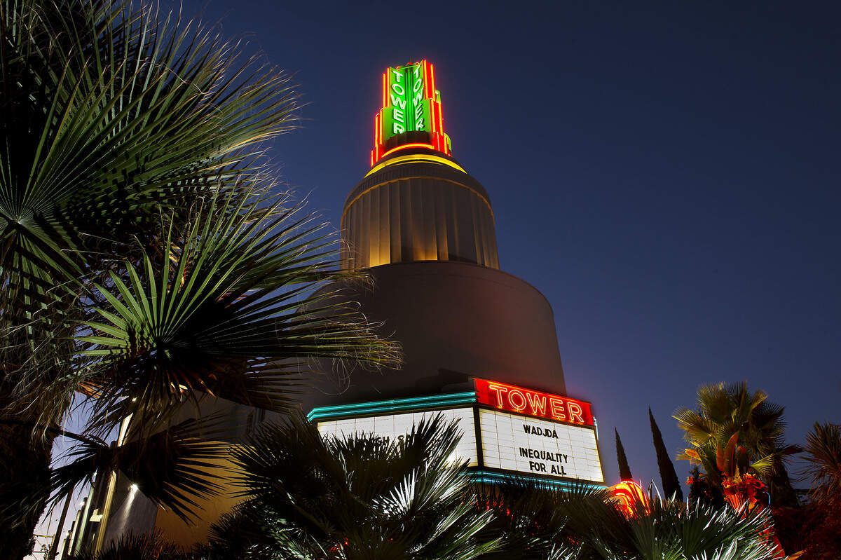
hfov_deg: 73.8
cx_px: 420
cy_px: 280
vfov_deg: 53.1
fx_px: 560
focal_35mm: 24
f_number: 10
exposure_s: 1/2
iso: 400
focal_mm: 24
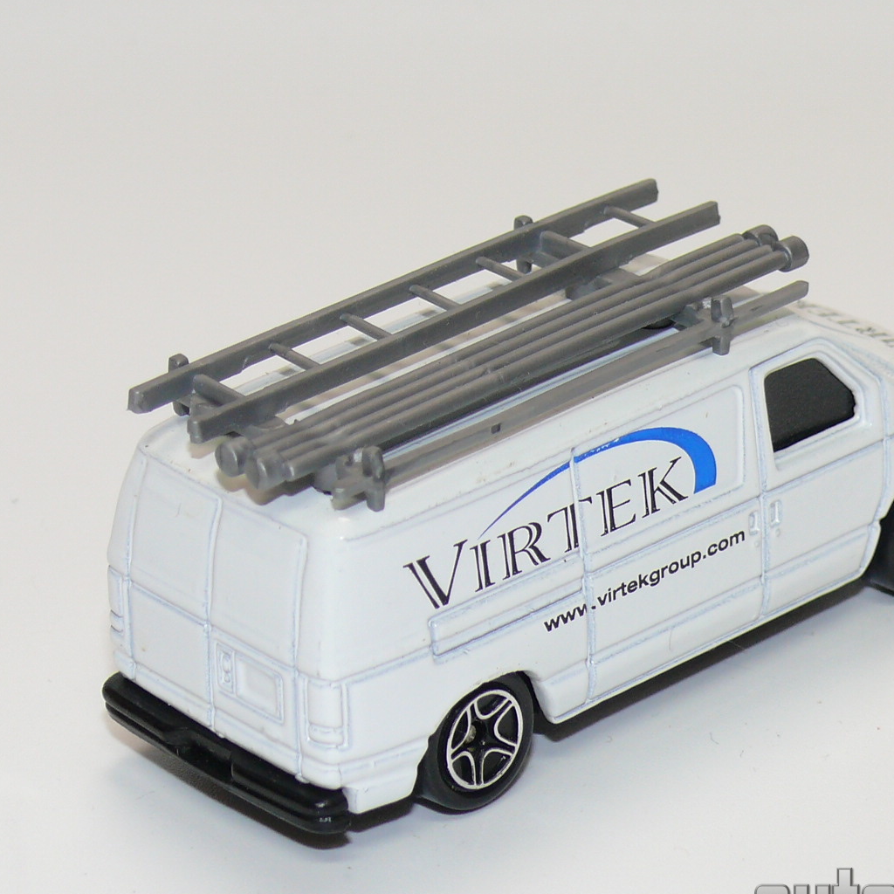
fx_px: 3915
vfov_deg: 13.0
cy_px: 460
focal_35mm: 134
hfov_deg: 13.0
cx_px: 553
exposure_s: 1/30
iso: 100
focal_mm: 13
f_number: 4
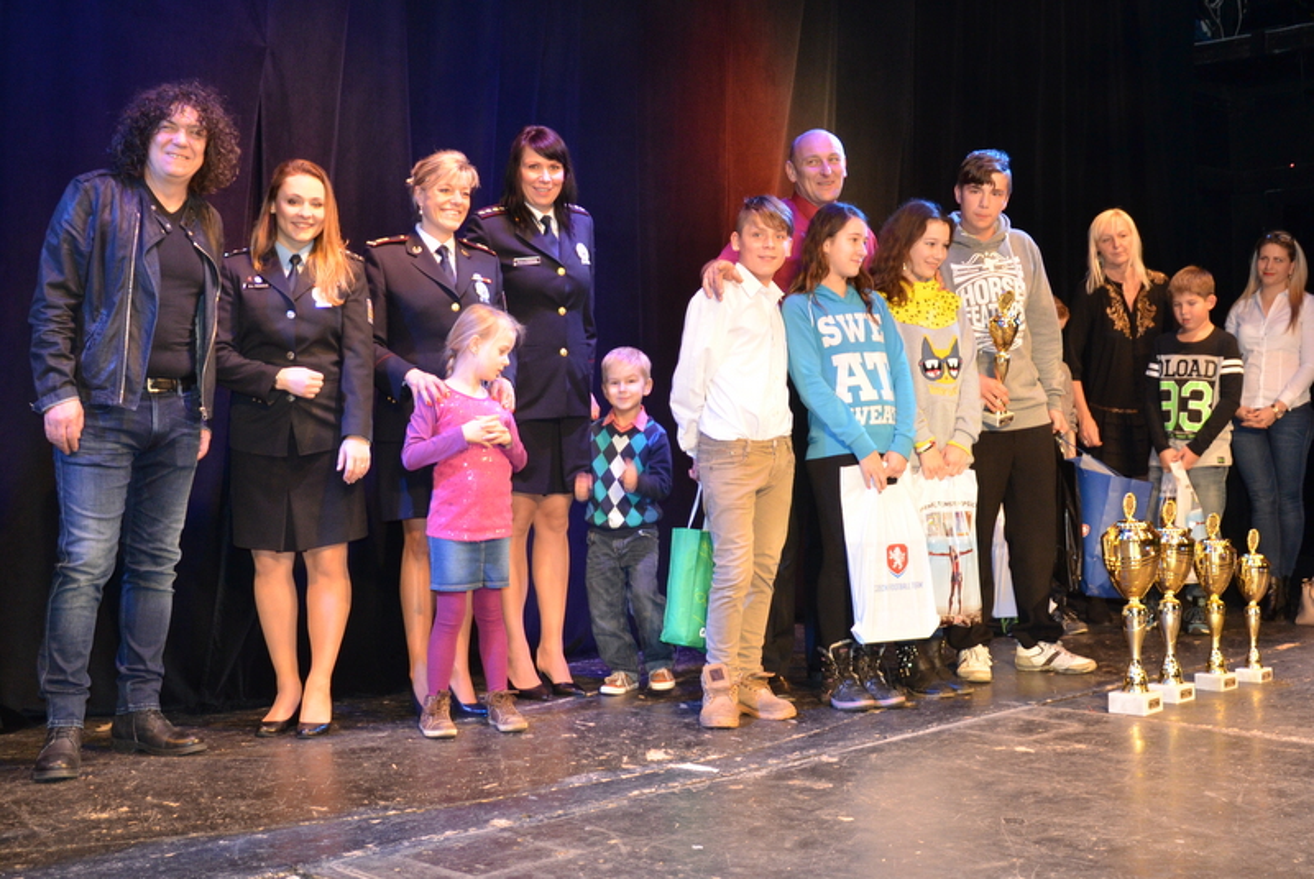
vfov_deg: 40.0
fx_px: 1206
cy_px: 440
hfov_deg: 57.2
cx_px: 657
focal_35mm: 33
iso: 800
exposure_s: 1/60
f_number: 3.8
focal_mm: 22
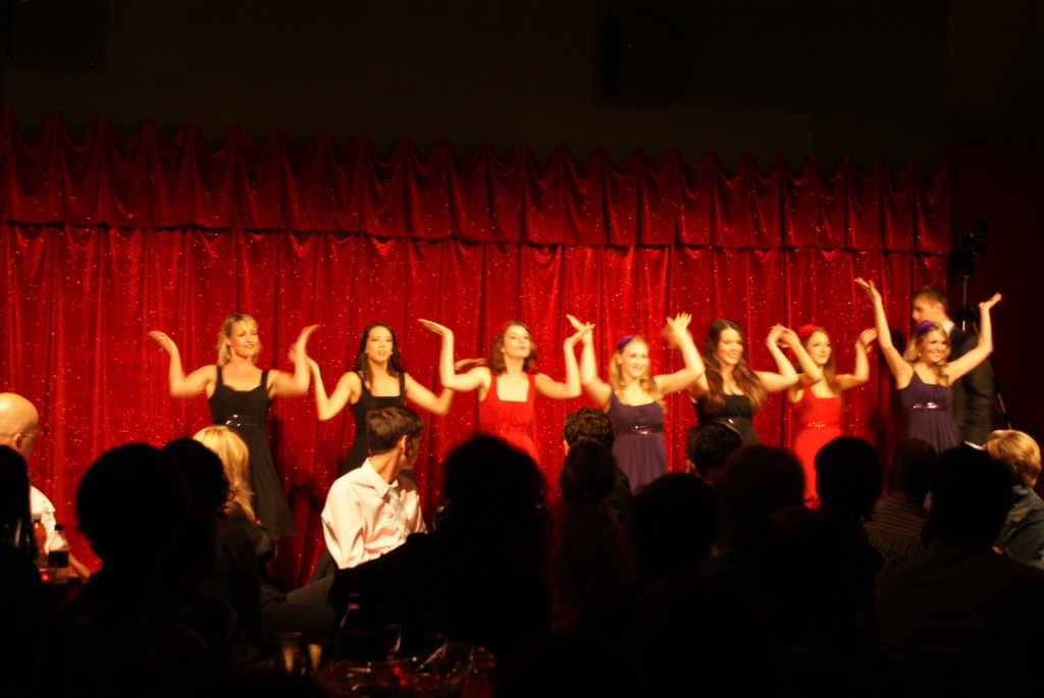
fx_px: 1959
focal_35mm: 68
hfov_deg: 29.8
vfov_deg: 20.2
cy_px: 349
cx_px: 522
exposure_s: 1/13
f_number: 5.6
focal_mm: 45
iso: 400
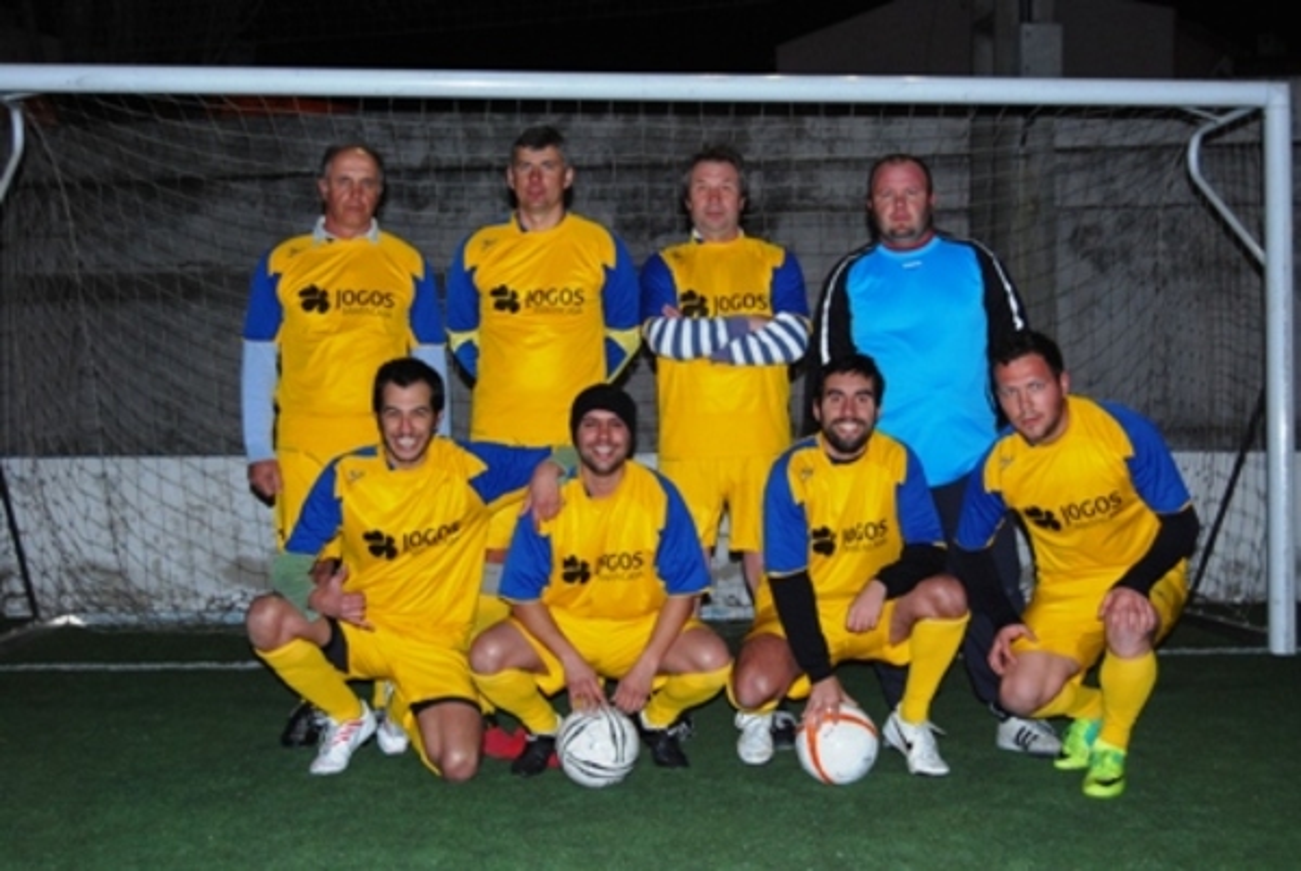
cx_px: 650
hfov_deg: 37.8
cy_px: 436
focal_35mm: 52
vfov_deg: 25.8
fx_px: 1900
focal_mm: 35
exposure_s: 1/60
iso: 560
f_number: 4.8
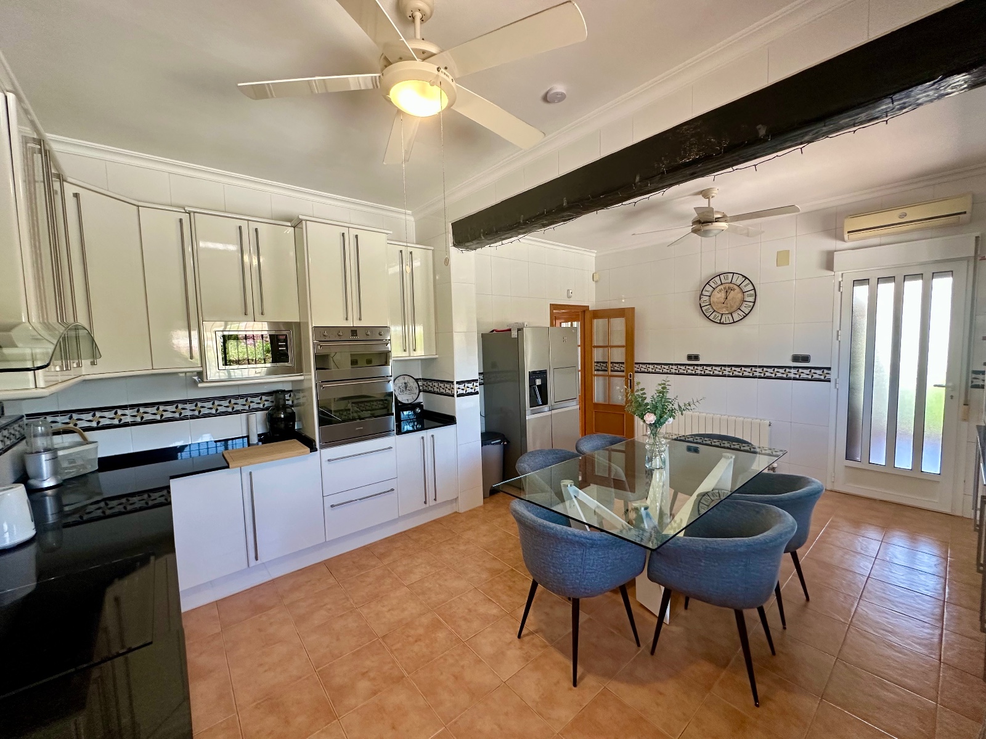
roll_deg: +1.3
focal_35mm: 14
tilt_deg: -4.4
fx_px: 399
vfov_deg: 85.7
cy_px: 370
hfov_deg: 102.1
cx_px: 493
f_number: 2.2
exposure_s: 1/99
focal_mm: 2.22
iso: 160
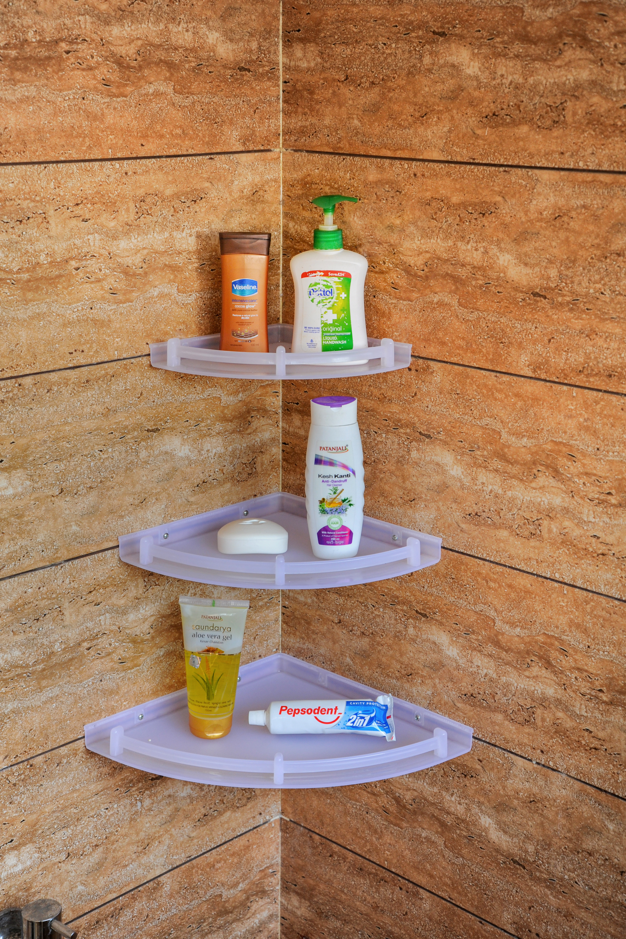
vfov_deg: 31.9
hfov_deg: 21.6
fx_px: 1643
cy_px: 463
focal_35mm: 63
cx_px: 309
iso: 800
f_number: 5.6
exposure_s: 1/160
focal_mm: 62
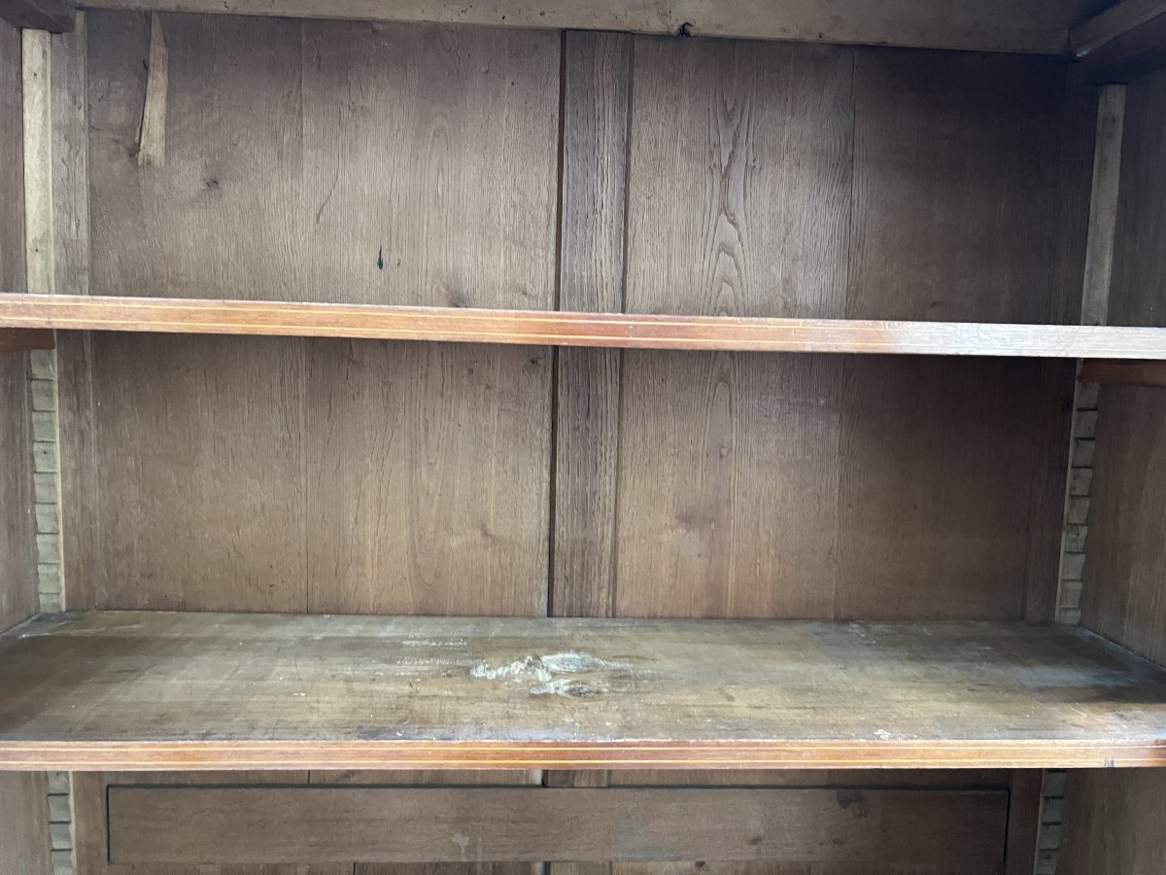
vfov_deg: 53.1
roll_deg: -3.0
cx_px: 583
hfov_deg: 67.3
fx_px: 876
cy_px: 438
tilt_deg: -5.0
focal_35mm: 26
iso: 500
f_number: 1.5
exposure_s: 1/46
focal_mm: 5.7
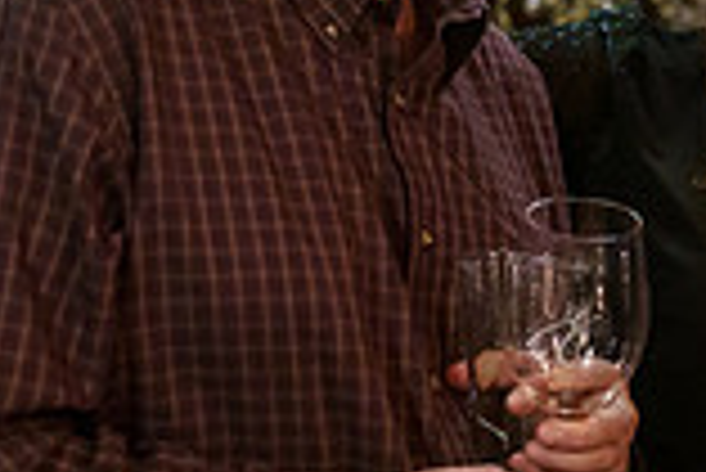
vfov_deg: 10.5
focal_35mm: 131
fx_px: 2571
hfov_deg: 15.1
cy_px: 191
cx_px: 850
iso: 3200
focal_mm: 35
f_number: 2.2
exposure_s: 1/250
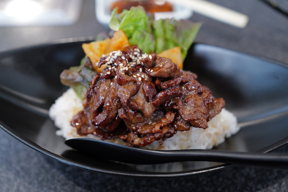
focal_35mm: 43
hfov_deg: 45.5
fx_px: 344
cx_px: 144
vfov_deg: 31.2
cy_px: 96
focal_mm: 43
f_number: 2.8
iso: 4000
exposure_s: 1/80
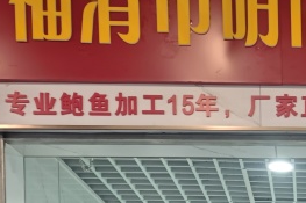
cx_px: 371
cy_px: 419
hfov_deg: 19.7
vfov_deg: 12.3
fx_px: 824
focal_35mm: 97
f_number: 1.44
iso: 250
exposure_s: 1/100
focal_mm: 6.68
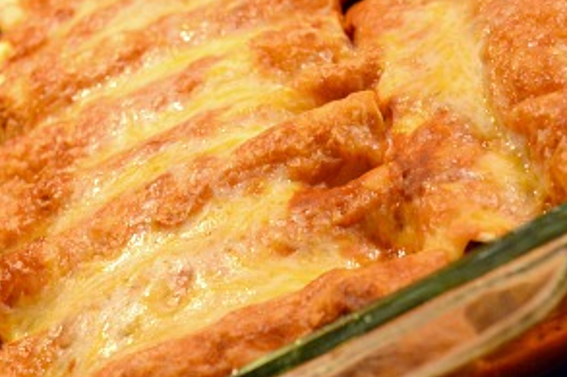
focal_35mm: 82
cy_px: 119
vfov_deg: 16.6
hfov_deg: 24.8
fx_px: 1291
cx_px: 323
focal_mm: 32
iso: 3200
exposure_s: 1/15
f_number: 4.8
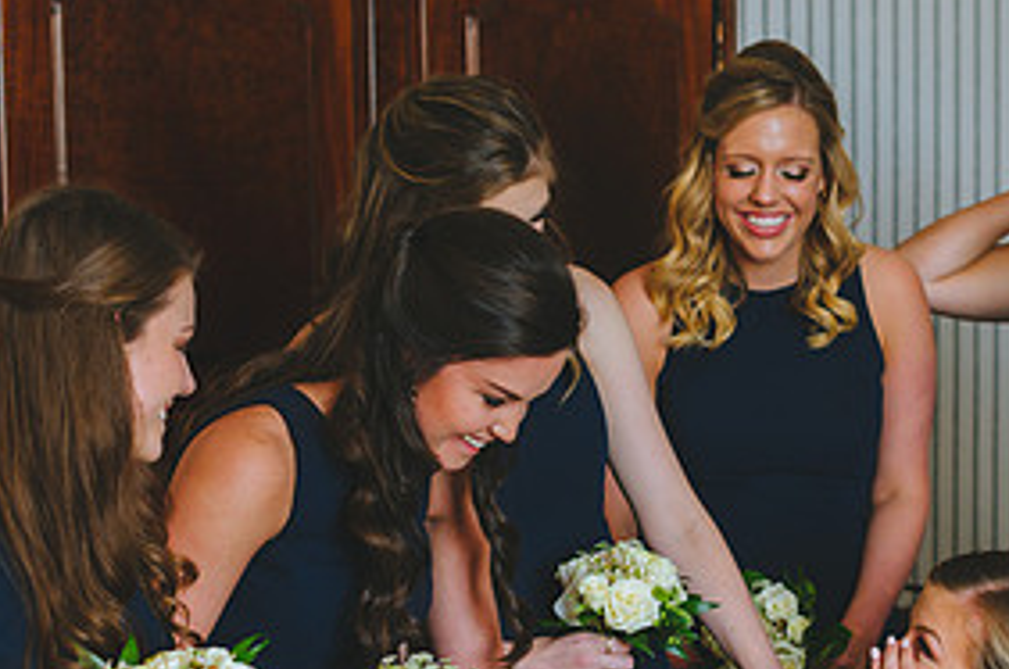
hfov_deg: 19.7
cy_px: 537
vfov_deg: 13.2
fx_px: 2882
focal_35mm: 103
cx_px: 773
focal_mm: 50
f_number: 3.5
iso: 500
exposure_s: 1/200
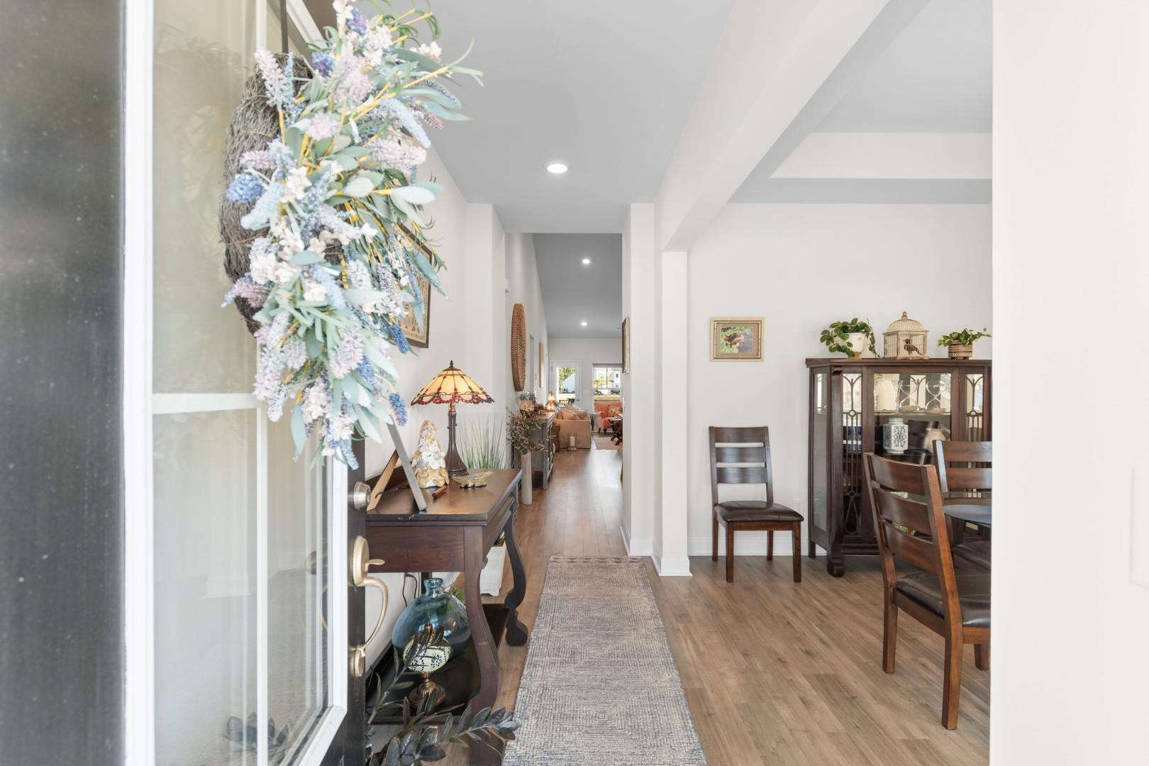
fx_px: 511
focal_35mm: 16
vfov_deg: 73.7
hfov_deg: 96.7
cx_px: 574
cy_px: 383
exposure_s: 1/8
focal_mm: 11
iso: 100
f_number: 4.8
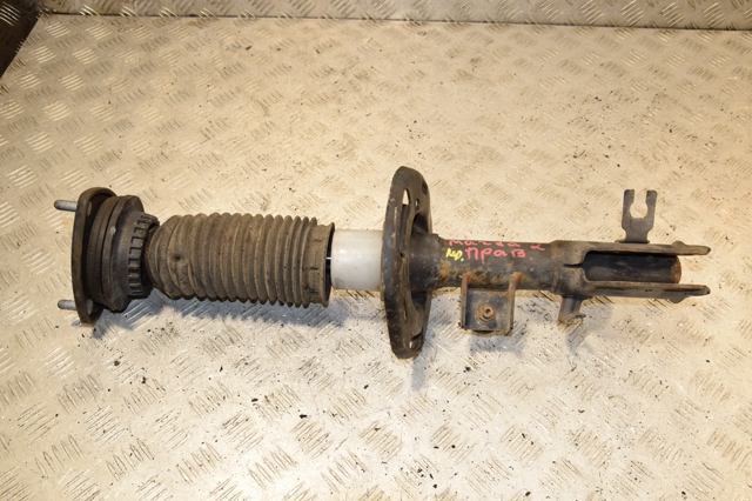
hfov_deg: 59.5
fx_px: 658
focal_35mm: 32
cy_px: 250
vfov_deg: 41.7
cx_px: 376
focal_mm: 21
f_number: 9
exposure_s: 1/200
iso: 800
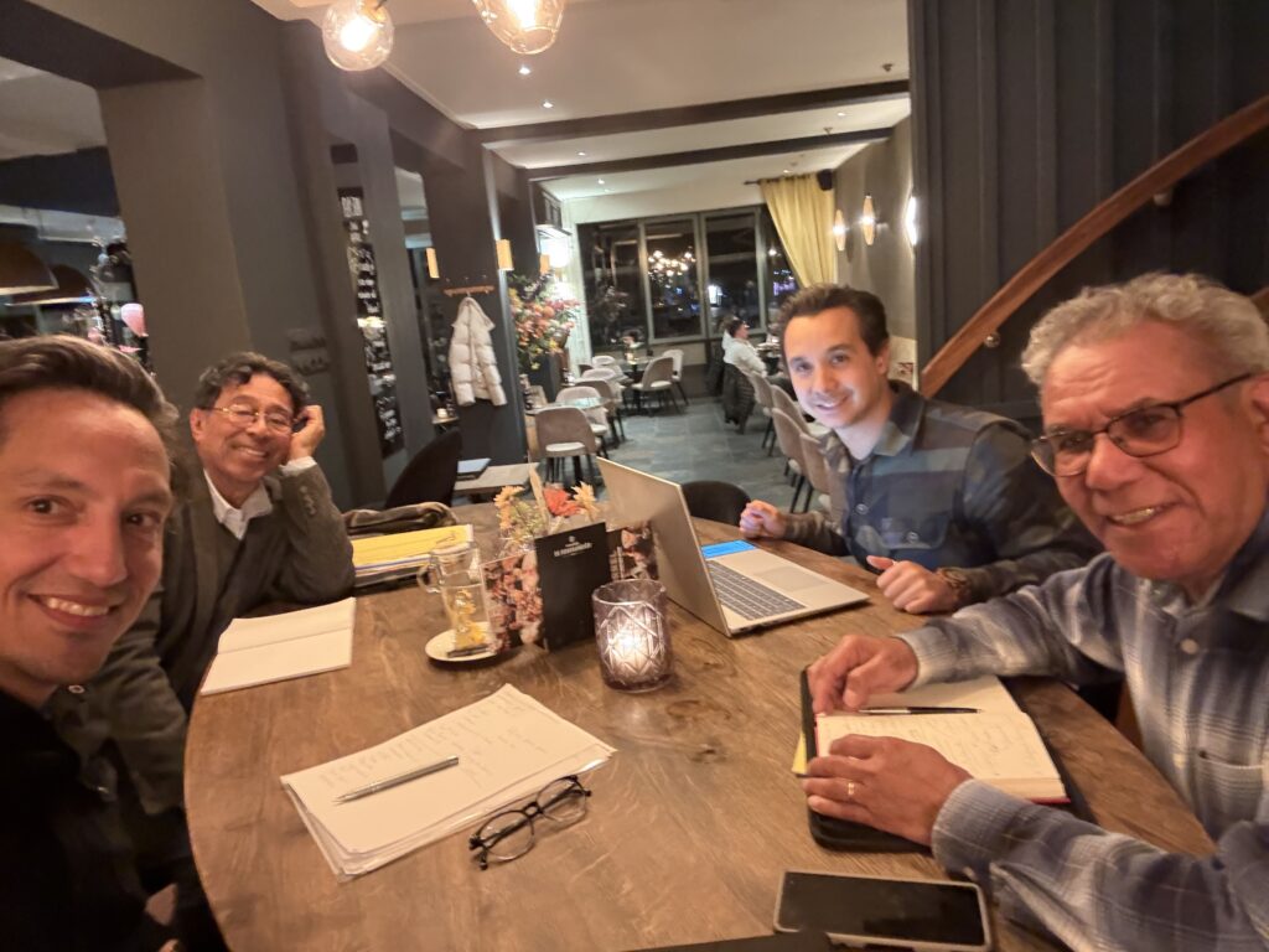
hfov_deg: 73.9
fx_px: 843
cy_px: 476
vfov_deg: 58.9
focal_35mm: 23
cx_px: 634
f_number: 1.9
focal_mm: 2.69
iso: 640
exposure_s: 1/17
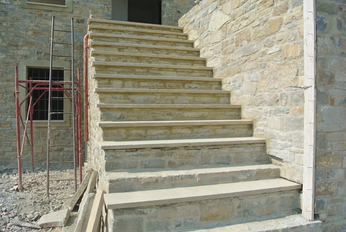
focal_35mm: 29
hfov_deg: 63.6
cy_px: 116
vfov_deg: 45.1
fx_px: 279
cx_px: 173
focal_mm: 11
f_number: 5
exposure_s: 1/800
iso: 100
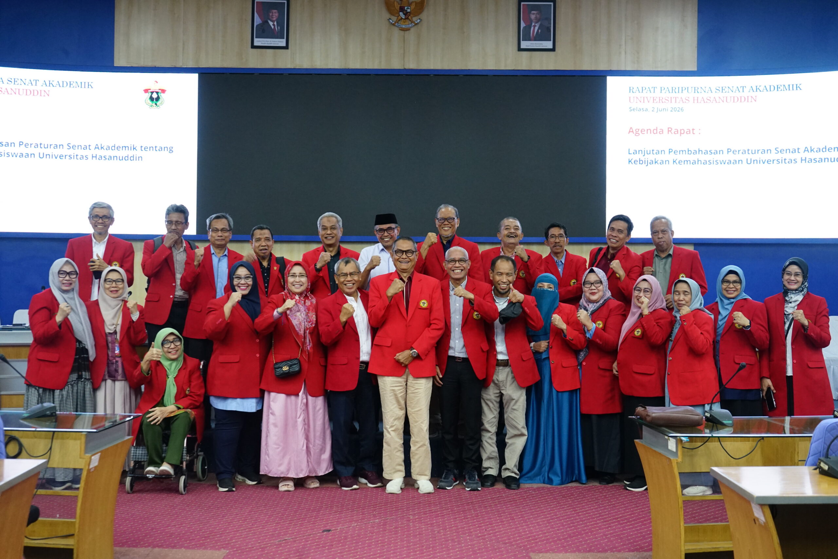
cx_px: 419
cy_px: 280
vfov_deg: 32.6
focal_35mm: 41
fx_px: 954
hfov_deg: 47.4
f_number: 5.6
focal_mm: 41
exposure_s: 1/40
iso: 2500
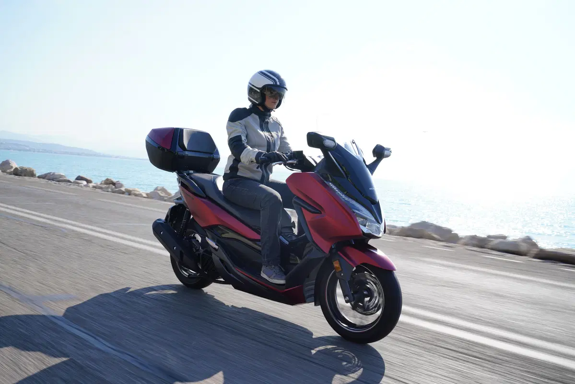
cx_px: 288
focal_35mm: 31
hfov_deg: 60.3
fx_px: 495
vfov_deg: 42.3
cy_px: 192
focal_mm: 31
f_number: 9
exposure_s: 1/125
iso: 100
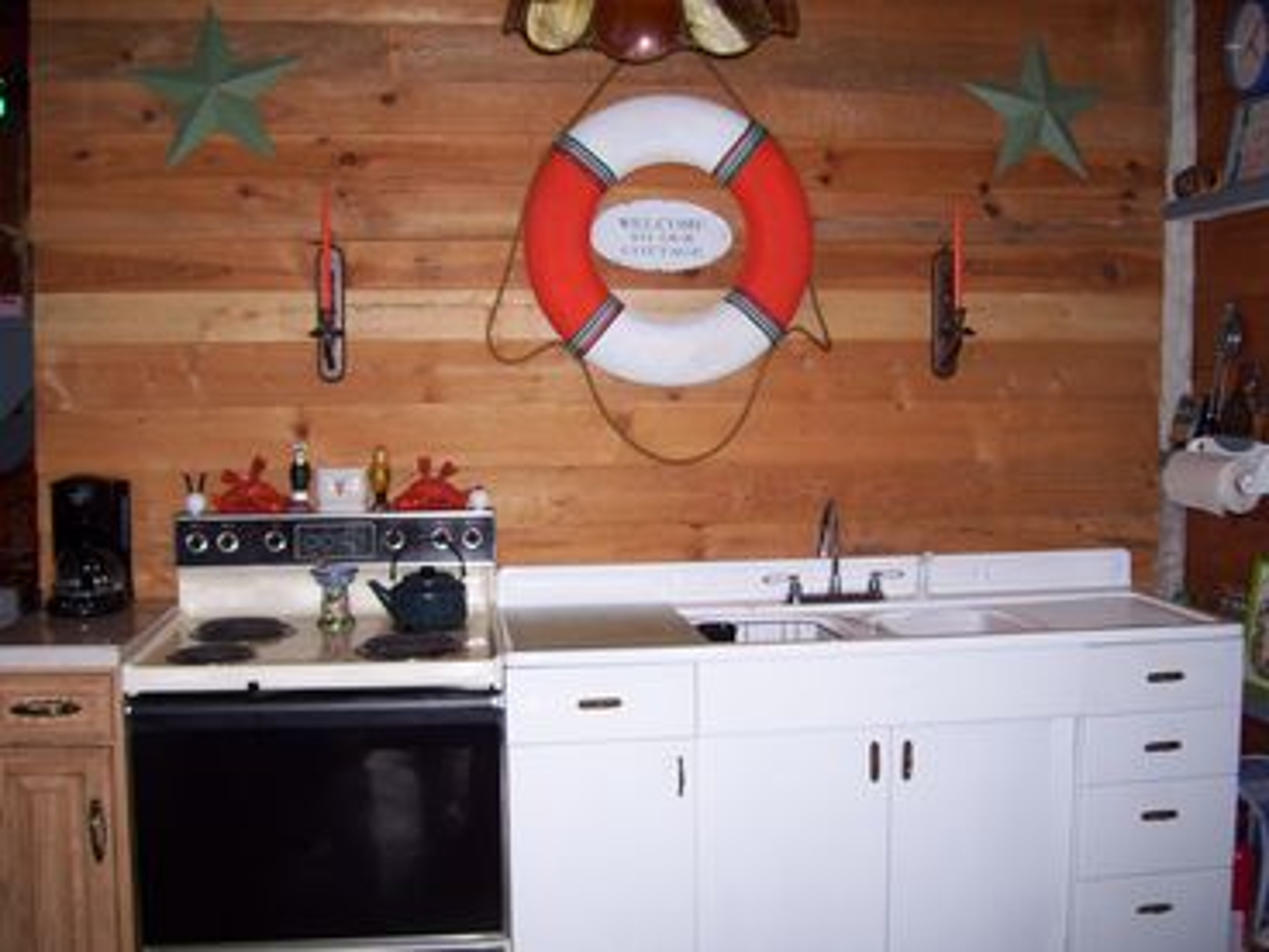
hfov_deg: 51.4
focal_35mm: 36
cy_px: 476
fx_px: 1320
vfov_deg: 39.7
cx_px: 634
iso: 125
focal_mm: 6
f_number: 2.7
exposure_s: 1/60
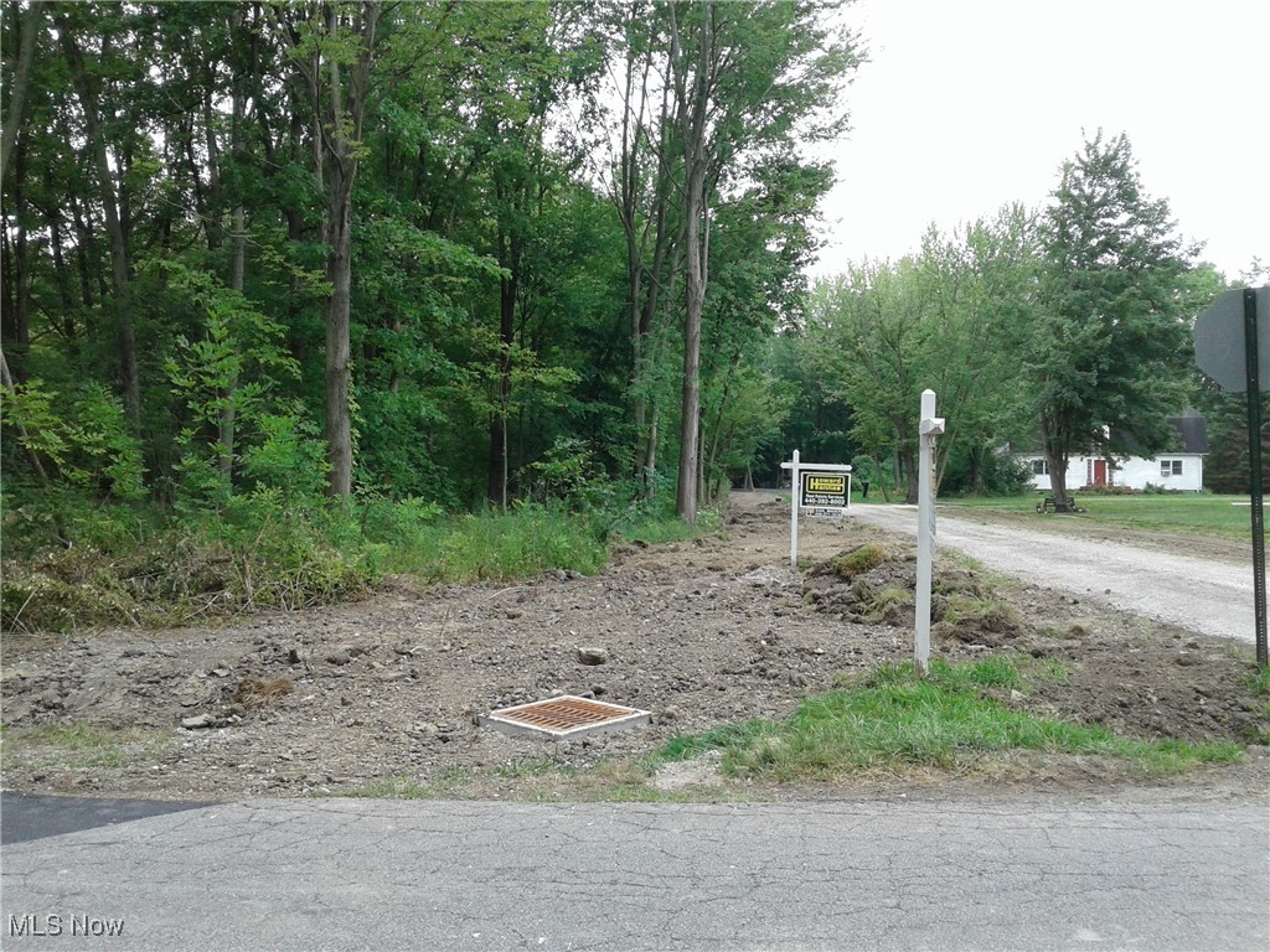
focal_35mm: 33
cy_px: 476
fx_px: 1211
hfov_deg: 55.4
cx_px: 635
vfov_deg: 42.9
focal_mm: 3.3
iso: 50
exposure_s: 1/135
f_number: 2.2
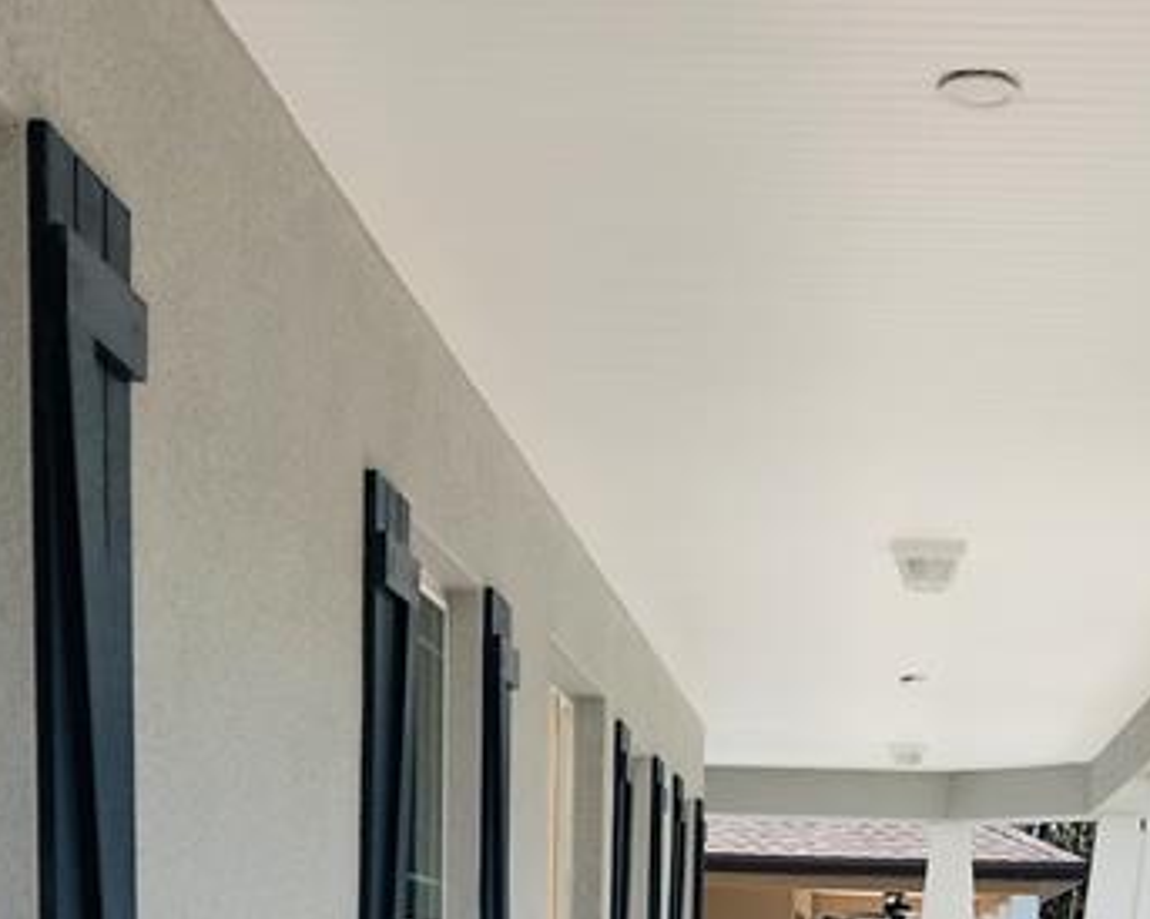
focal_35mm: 67
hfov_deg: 28.0
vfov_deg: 20.6
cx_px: 815
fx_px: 2279
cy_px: 1218
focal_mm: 5.4
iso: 20
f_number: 1.8
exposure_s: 1/1453
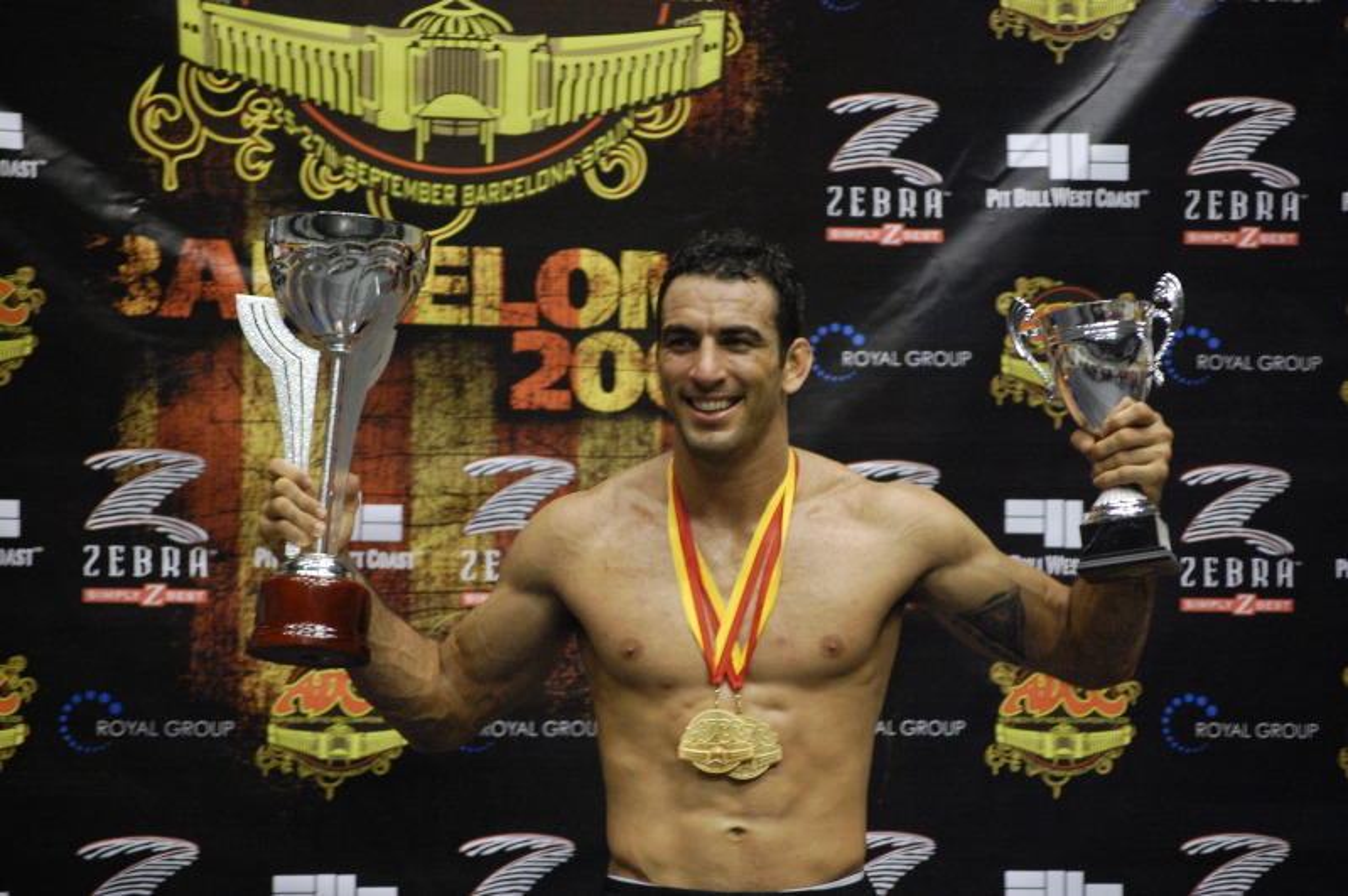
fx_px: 5499
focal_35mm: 147
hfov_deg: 14.0
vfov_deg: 9.3
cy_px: 448
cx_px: 674
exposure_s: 1/60
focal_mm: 98
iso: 1600
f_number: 4.5
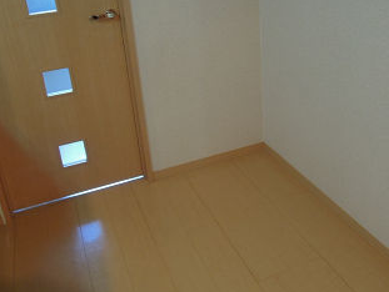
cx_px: 199
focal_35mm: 37
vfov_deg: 38.0
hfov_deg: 50.1
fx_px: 416
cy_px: 82
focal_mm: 4.3
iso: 360
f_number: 2.8
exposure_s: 1/30
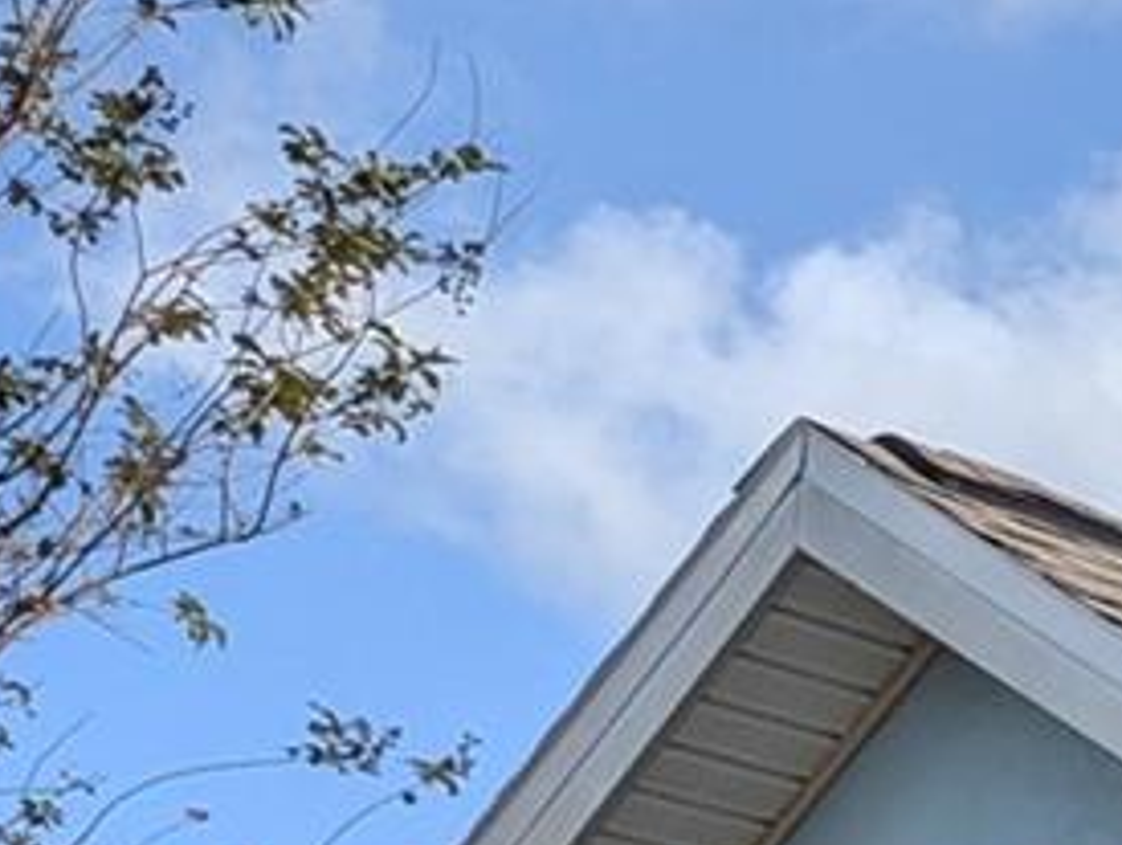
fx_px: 4511
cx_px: 2938
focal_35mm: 139
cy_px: 1588
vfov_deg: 10.0
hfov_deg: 11.1
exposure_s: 1/1451
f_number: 1.85
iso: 29
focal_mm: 6.81
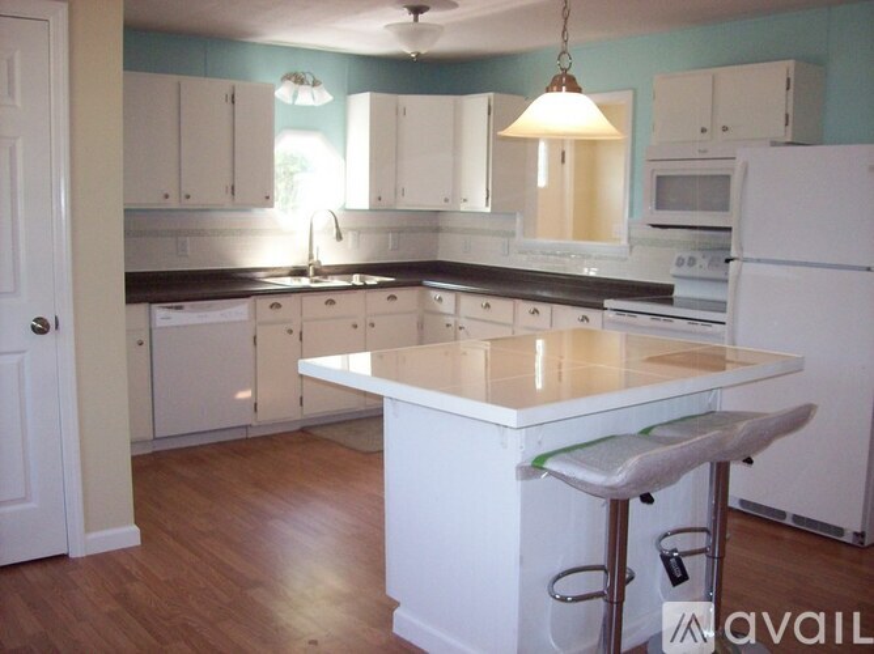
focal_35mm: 36
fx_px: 908
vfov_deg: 39.6
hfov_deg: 51.4
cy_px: 327
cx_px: 437
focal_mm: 6
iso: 140
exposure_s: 1/64
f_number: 2.7
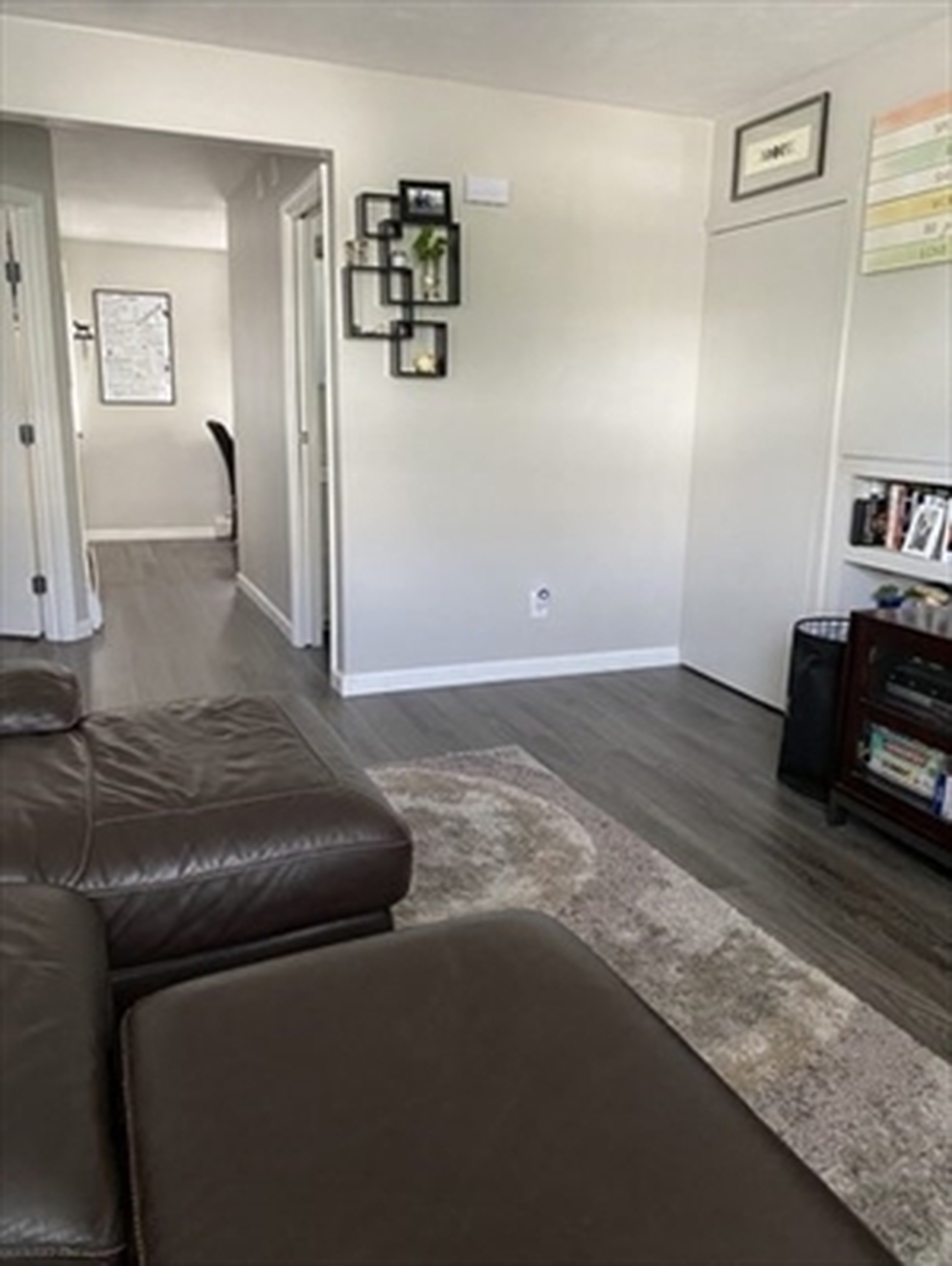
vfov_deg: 67.3
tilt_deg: -12.7
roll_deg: -1.7
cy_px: 633
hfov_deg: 53.1
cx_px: 476
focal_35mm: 26
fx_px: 952
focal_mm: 4.25
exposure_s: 1/57
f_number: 1.8
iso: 500
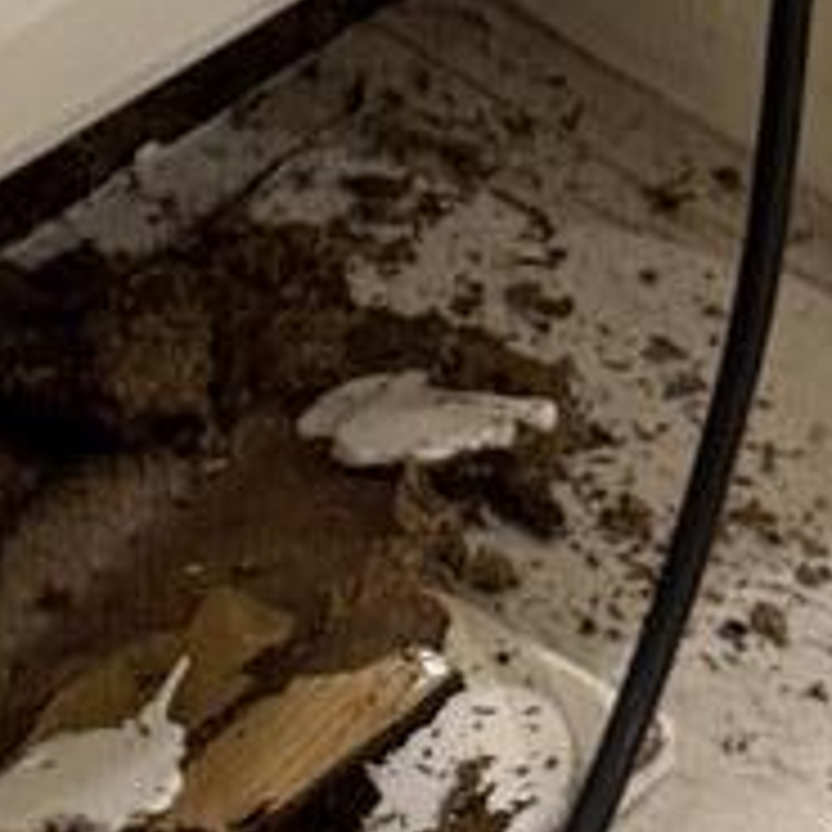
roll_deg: +1.4
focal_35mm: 220
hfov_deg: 7.7
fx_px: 5982
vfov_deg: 7.9
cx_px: -657
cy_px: -193
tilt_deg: -37.1
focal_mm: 6.76
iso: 200
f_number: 1.78
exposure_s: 1/60
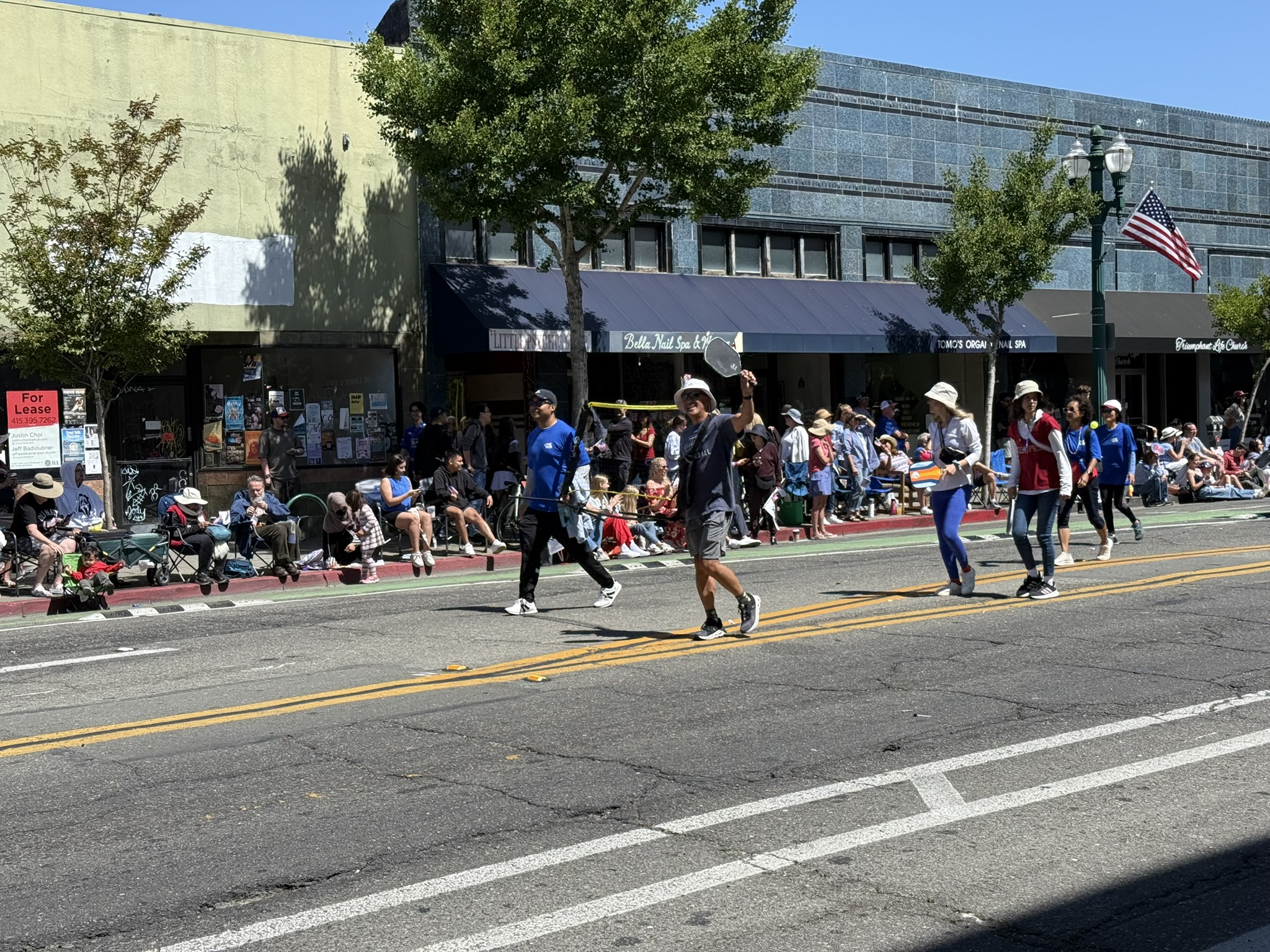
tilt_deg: -2.6
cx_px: 635
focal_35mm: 48
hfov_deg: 39.7
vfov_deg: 30.3
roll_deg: +1.3
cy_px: 476
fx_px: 1761
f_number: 1.78
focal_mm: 6.76
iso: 64
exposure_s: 1/3534
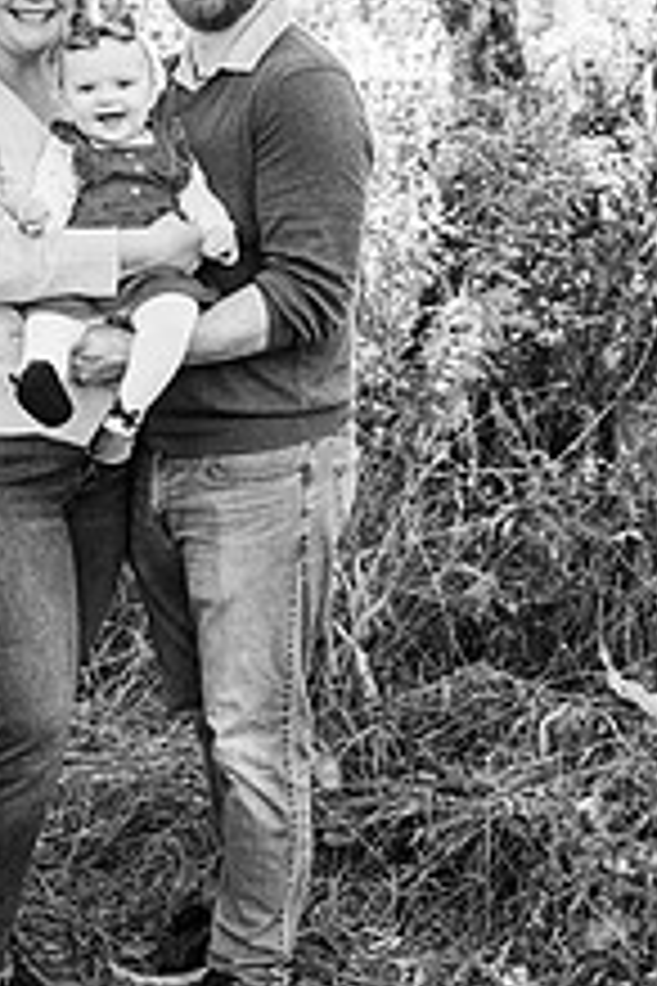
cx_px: 99
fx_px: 2135
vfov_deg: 25.9
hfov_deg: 17.3
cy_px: 351
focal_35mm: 78
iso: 640
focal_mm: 38
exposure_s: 1/800
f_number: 2.8
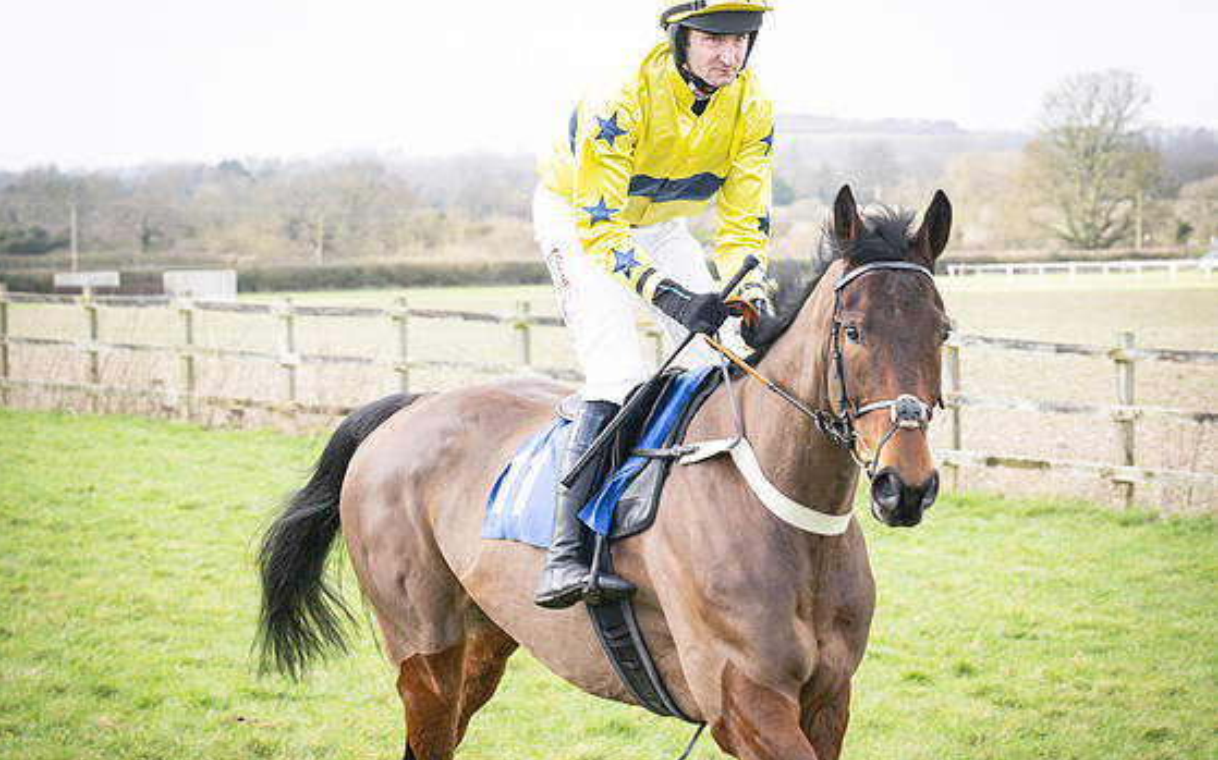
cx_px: 697
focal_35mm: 132
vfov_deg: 9.9
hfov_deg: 15.8
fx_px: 4380
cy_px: 399
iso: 400
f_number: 5.6
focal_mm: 70
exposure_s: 1/500
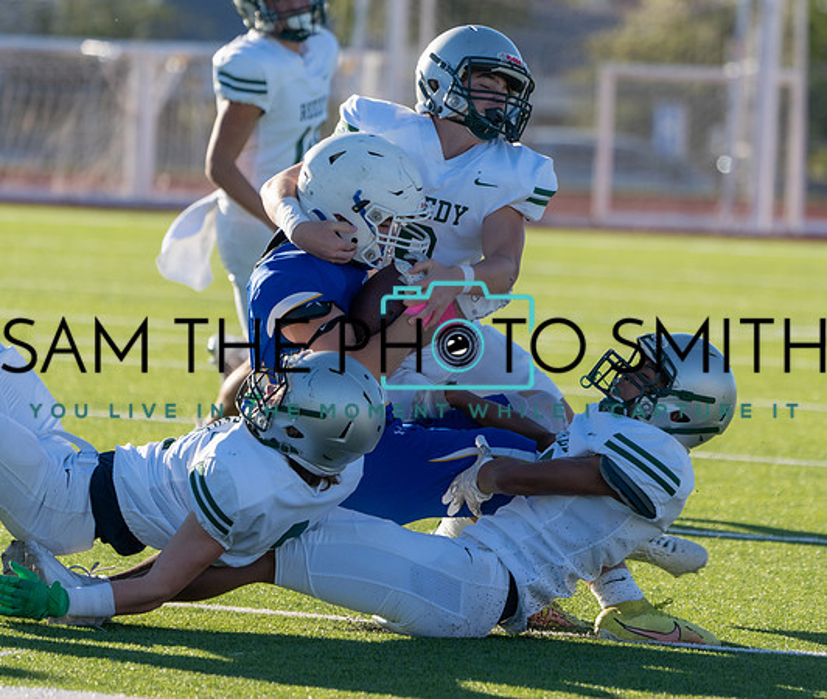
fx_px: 9419
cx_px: 564
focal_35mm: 376
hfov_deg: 5.0
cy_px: 328
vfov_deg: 4.3
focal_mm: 294
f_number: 5.6
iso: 320
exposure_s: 1/1000
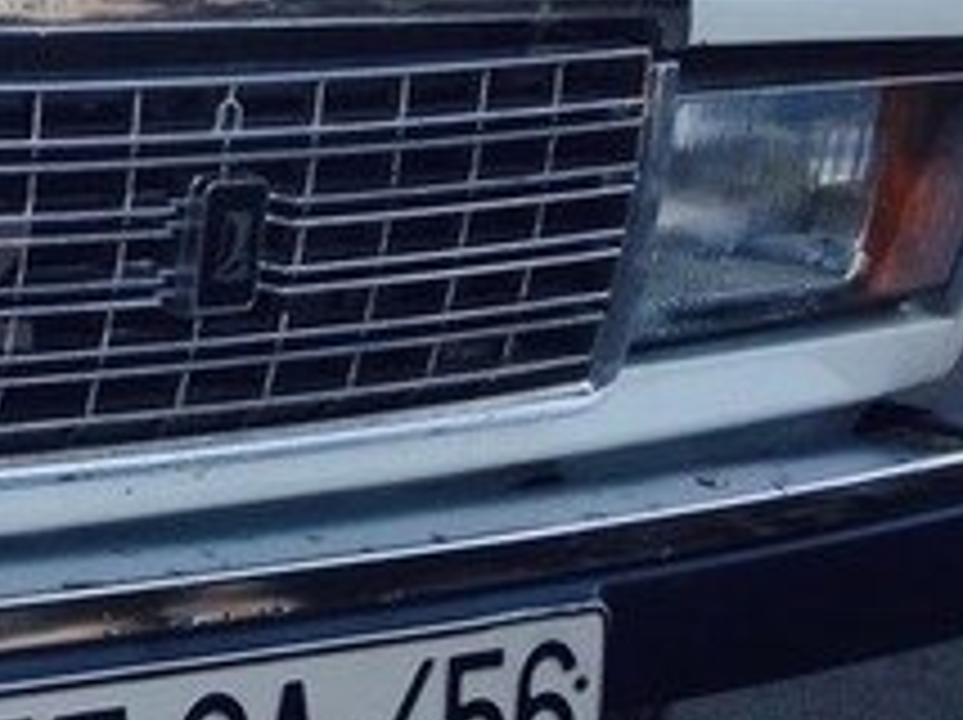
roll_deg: -3.4
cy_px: 281
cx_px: -428
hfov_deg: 17.6
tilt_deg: -10.3
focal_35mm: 102
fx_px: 2834
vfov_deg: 14.5
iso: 50
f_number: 2.4
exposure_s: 1/583
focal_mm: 4.12
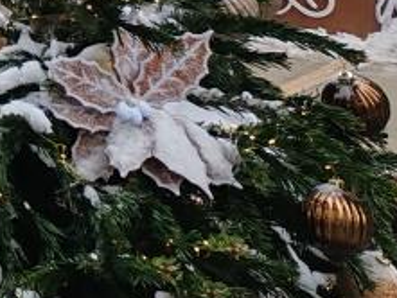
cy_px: -312
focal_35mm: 125
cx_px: -489
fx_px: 1434
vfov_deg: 10.8
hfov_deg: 12.9
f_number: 1.9
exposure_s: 1/100
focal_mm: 6.12
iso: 64
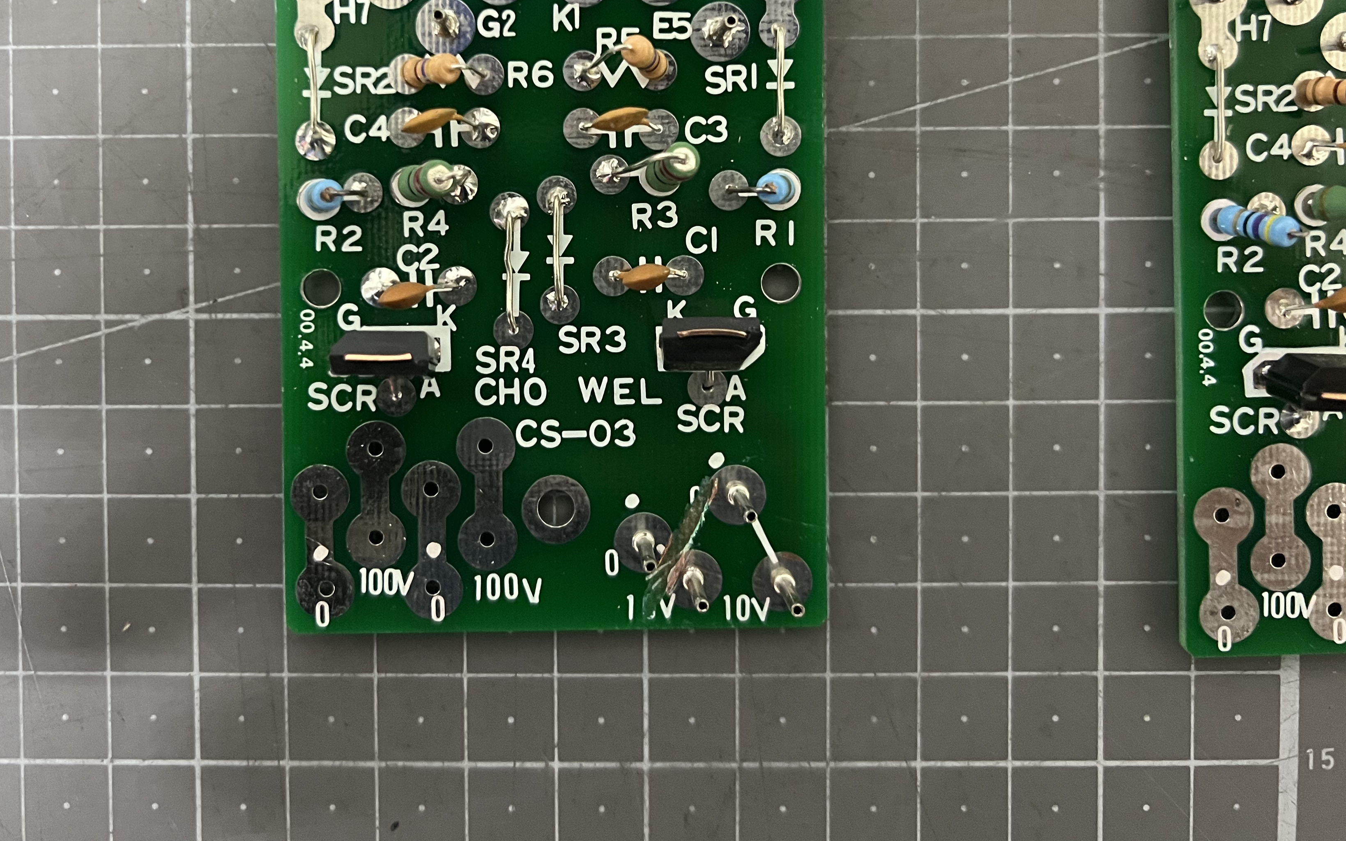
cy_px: 224
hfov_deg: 56.5
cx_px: 573
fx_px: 1247
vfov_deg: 36.5
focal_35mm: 34
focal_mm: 5.7
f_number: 1.5
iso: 400
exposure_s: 1/40
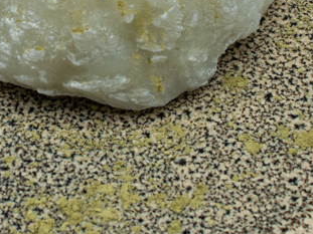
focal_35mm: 117
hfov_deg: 16.8
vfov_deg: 12.6
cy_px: 26
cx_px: 105
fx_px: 1056
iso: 100
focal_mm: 21
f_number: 8
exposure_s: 1/60
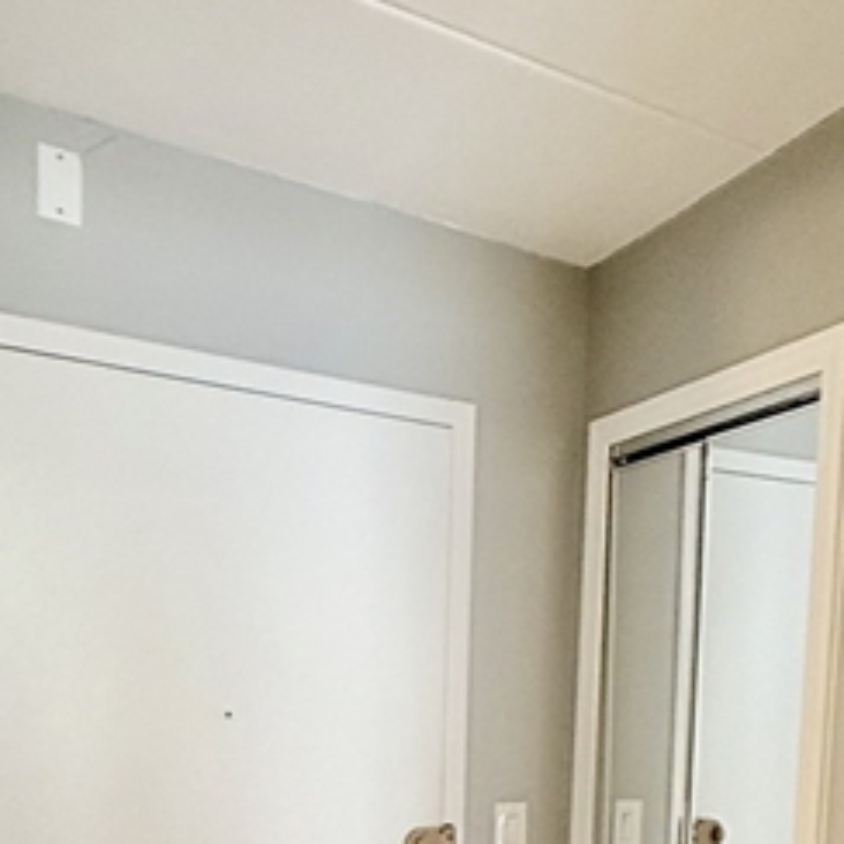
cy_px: 847
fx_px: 1076
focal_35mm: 39
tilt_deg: -5.8
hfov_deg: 42.7
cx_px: 481
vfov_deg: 38.0
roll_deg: -2.6
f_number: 2.2
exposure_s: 1/60
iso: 500
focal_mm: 2.22
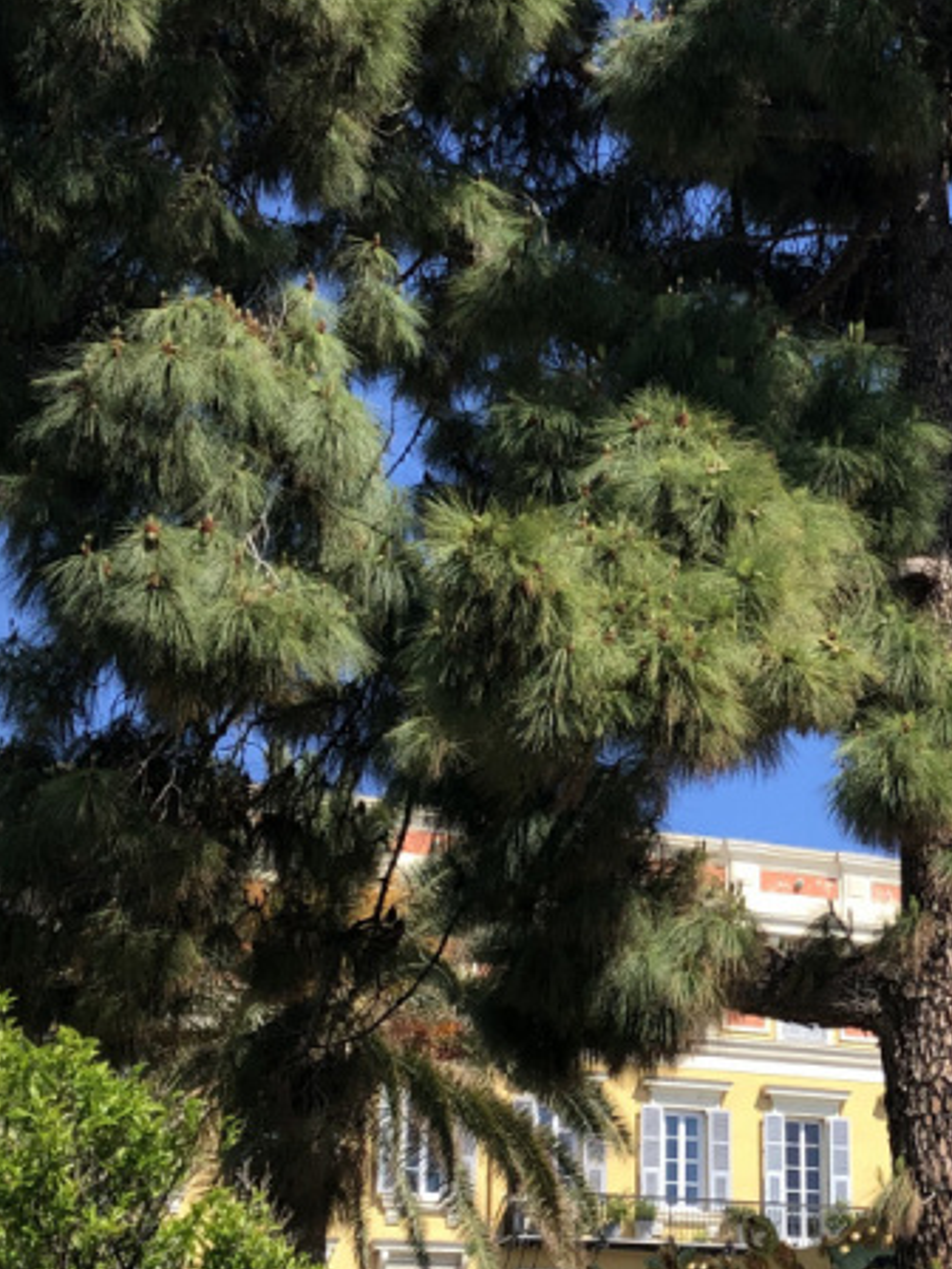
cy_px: 844
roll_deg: +1.7
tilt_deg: +21.1
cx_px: 966
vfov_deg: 25.9
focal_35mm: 75
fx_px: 2750
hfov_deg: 19.1
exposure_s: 1/1143
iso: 20
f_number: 1.8
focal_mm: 3.99
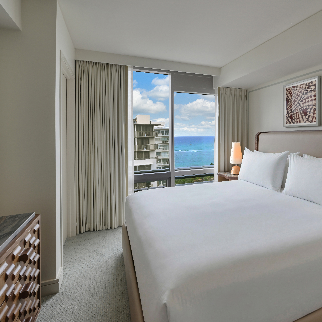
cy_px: 168
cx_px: 217
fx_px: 210
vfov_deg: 74.8
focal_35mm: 20
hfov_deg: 72.4
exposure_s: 1/4
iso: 250
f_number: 16
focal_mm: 15
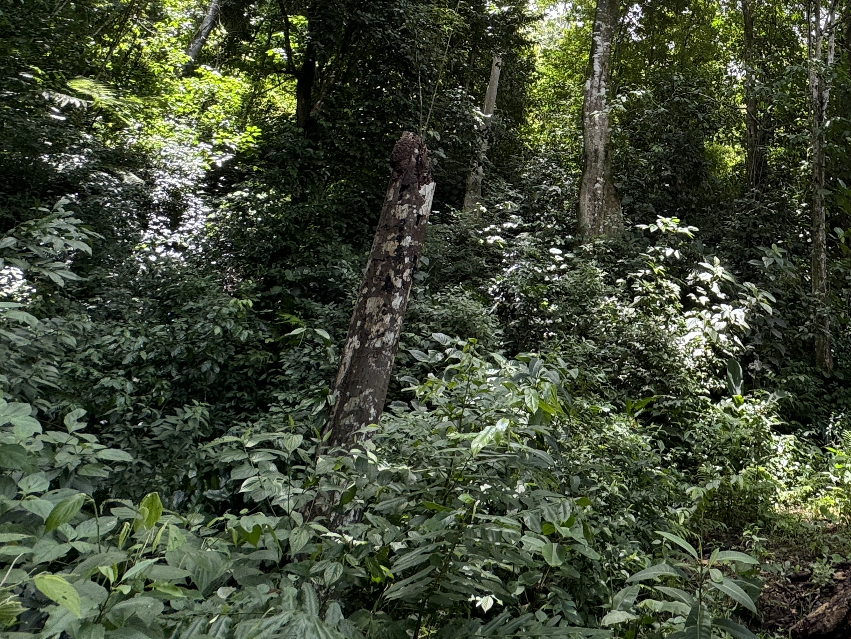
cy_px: 51
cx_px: 727
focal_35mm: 31
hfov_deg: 52.9
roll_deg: -0.7
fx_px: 762
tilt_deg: +34.8
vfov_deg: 41.4
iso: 50
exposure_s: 1/99
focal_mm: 2.22
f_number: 2.2
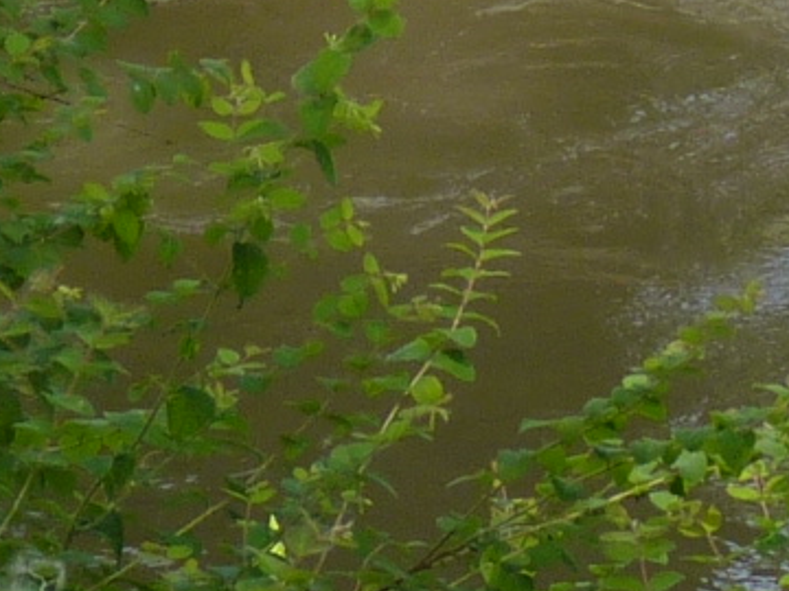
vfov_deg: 4.6
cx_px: 984
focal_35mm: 306
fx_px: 6975
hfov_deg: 6.4
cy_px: -1359
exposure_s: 1/250
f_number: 4
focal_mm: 7.6
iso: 80
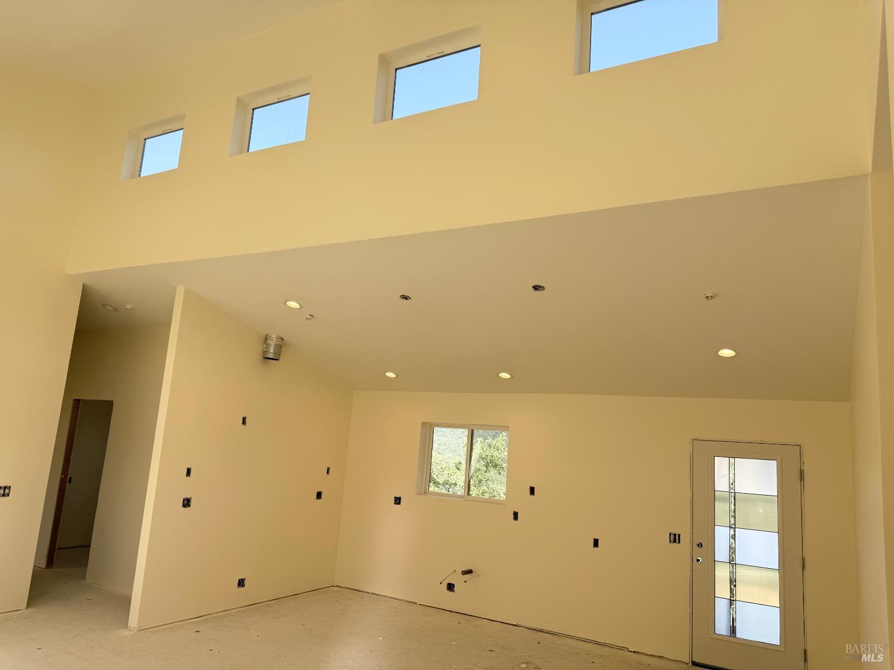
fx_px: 620
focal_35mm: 24
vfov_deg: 56.8
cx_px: 447
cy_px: 335
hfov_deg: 71.6
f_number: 1.78
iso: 80
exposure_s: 1/898
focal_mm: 6.76
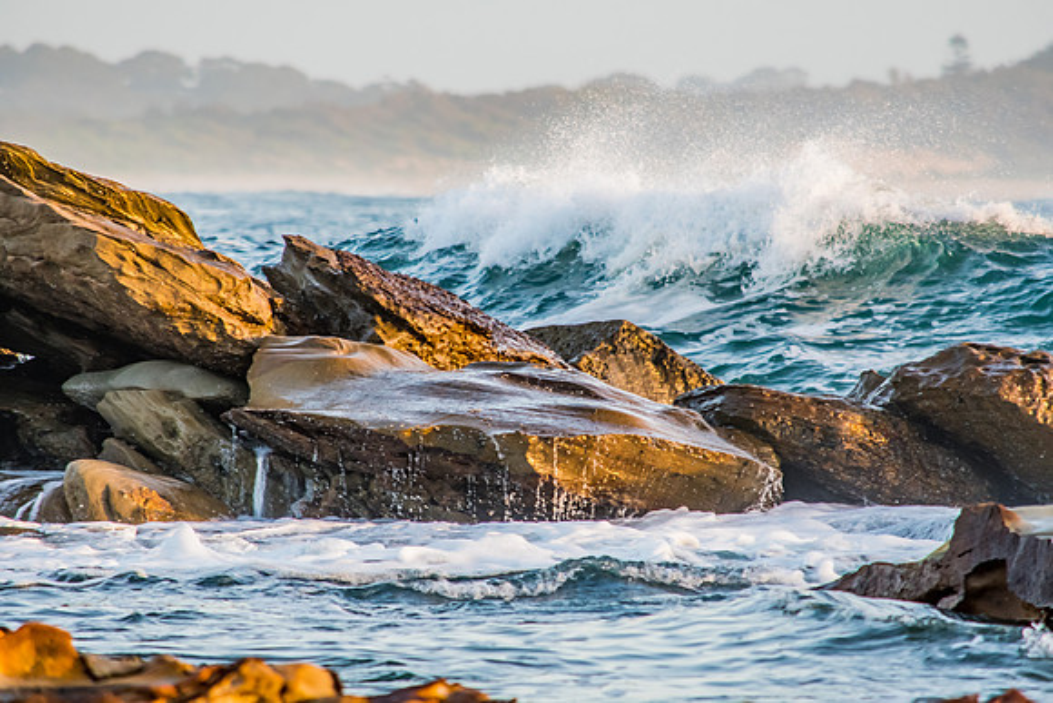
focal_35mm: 450
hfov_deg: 4.6
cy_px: 352
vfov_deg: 3.1
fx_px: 13165
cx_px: 526
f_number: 8
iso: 800
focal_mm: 300
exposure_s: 1/250
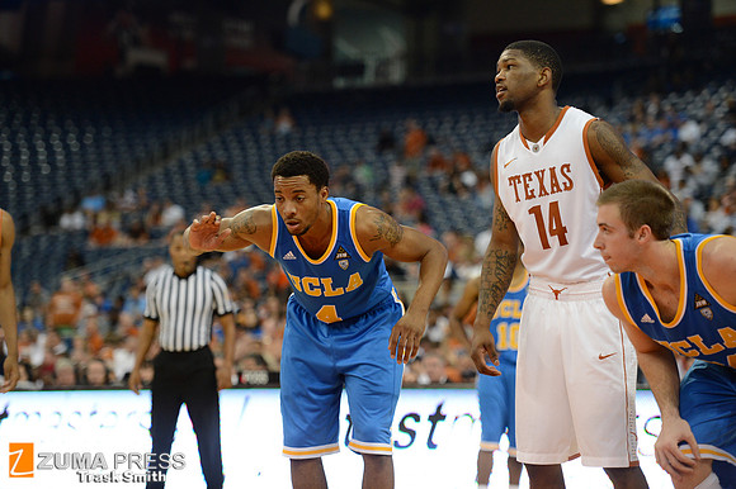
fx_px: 2554
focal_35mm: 125
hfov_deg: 16.4
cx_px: 368
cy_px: 244
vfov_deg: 11.0
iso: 3200
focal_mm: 125
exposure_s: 1/1600
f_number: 2.8
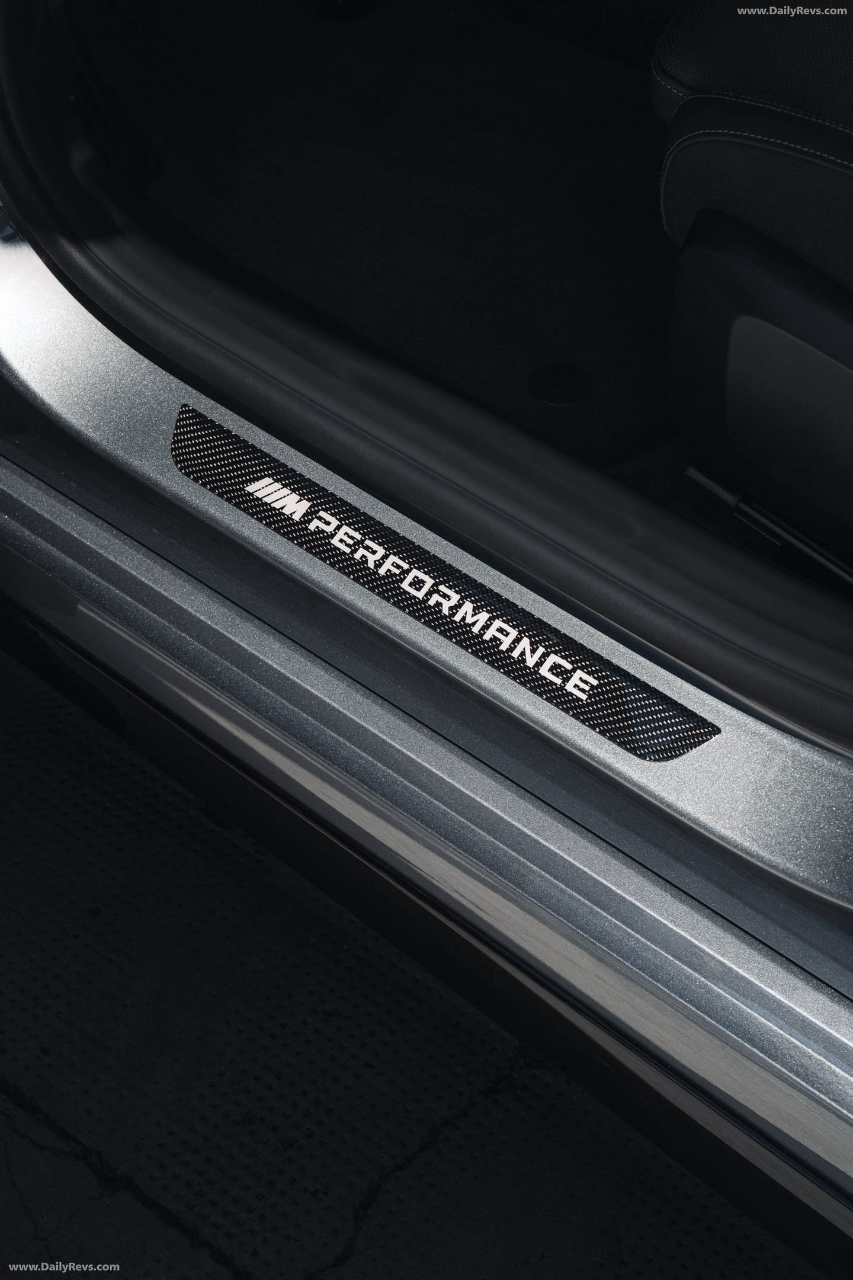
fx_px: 2061
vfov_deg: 34.5
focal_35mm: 58
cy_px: 640
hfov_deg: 23.4
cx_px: 426
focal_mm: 58
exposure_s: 1/1000
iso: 1250
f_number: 8
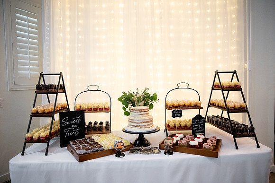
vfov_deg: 53.2
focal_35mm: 24
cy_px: 92
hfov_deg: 73.7
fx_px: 183
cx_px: 138
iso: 8000
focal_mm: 24
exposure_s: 1/320
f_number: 3.2
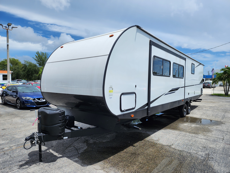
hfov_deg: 73.9
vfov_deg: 58.9
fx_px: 153
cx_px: 115
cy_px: 86
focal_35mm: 23
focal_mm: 6.4
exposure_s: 1/1839
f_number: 1.8
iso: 12
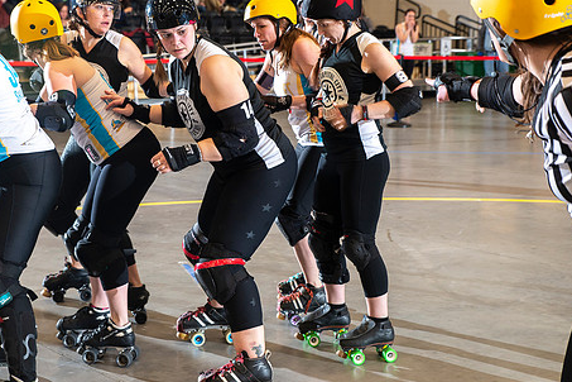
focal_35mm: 64
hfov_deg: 31.4
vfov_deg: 21.2
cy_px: 141
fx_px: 1017
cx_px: 260
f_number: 5.6
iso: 500
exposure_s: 1/160
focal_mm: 50
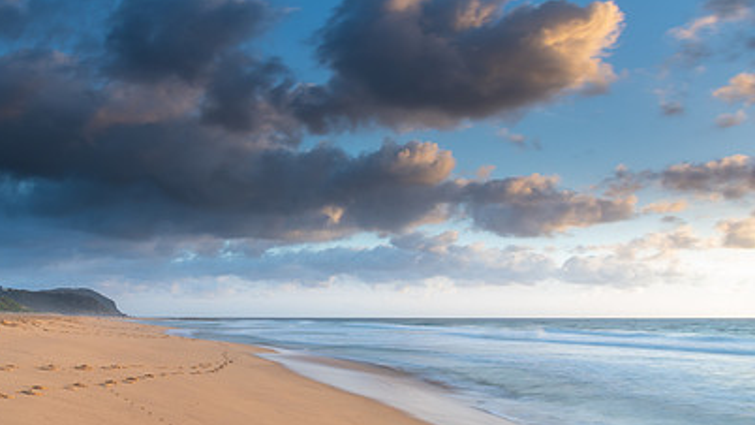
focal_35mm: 37
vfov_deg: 32.0
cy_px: 206
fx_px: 741
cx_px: 263
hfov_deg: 53.1
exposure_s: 1.6
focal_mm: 24
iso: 31
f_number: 18
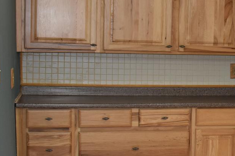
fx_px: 581
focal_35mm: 89
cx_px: 270
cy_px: 101
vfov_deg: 15.3
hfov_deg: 21.5
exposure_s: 1/200
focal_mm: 18
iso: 800
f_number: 4
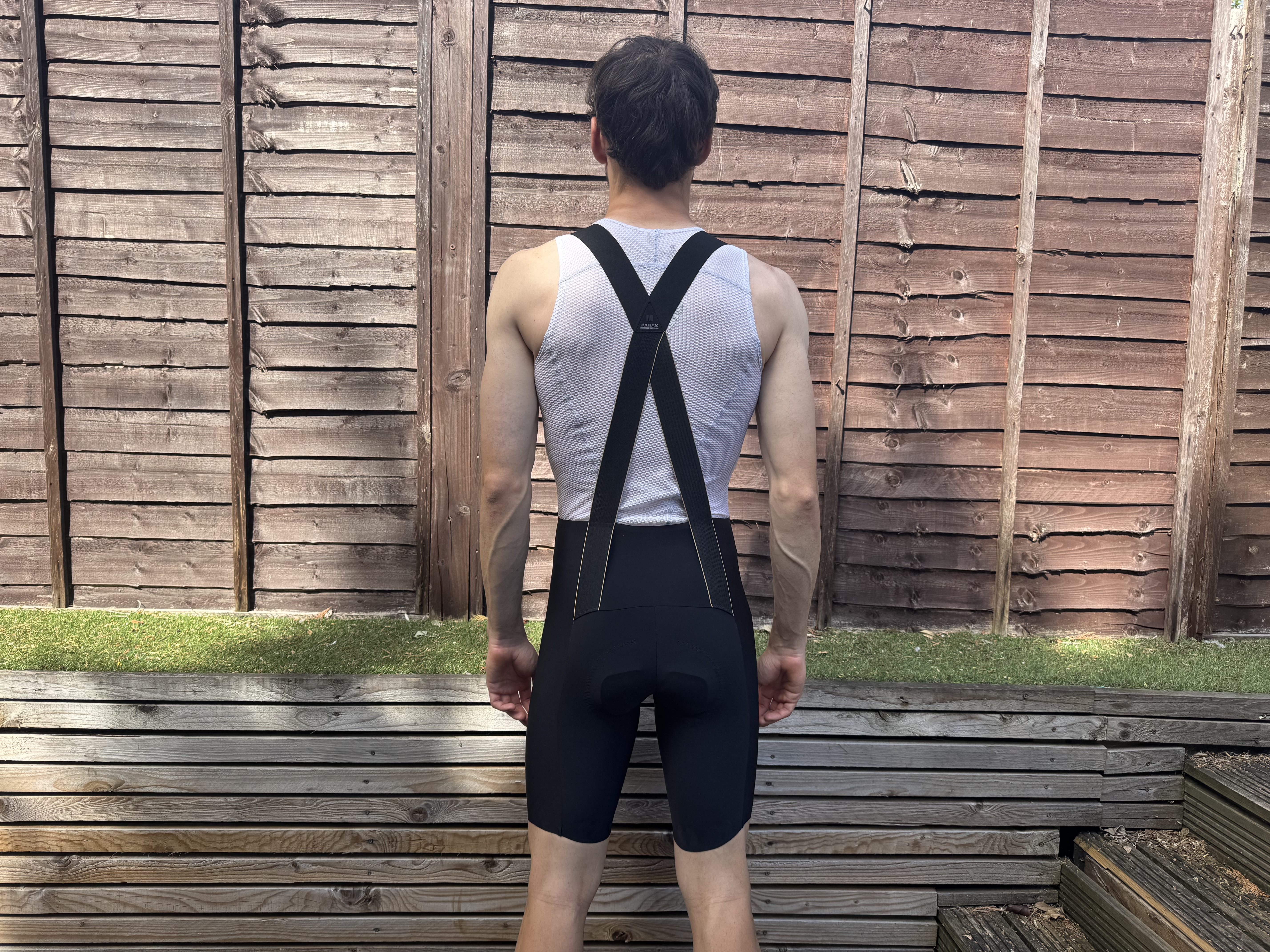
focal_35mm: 24
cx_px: 635
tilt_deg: -4.0
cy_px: 476
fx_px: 881
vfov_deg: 56.8
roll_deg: -1.0
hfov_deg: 71.6
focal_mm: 6.76
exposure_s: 1/1094
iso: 80
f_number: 1.78
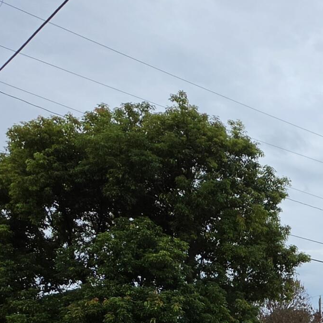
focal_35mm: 51
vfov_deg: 30.2
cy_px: 350
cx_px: 531
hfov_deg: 23.5
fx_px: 538
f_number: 1.9
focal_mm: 2.2
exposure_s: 1/3211
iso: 32
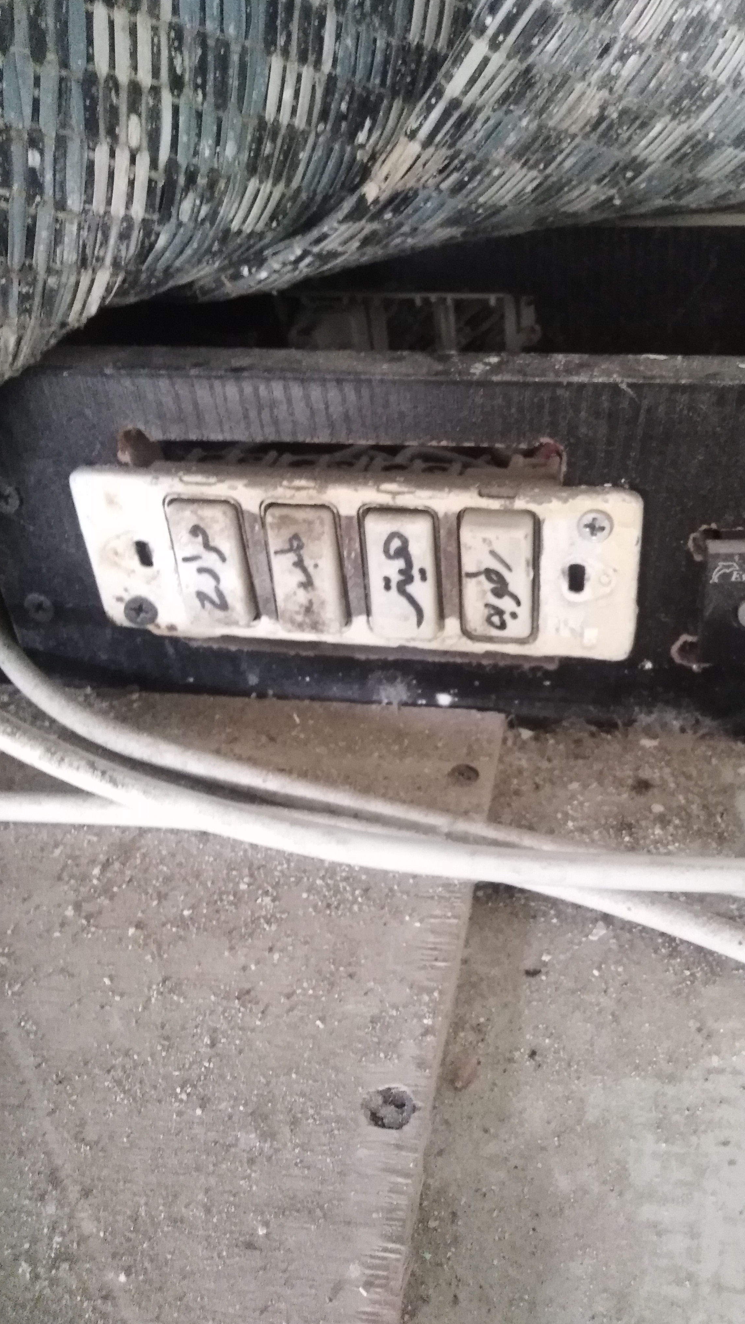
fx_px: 983
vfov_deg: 67.9
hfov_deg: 41.1
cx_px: 482
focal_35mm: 28
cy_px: 666
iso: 1212
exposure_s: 1/14.3
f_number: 2.2
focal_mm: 3.37
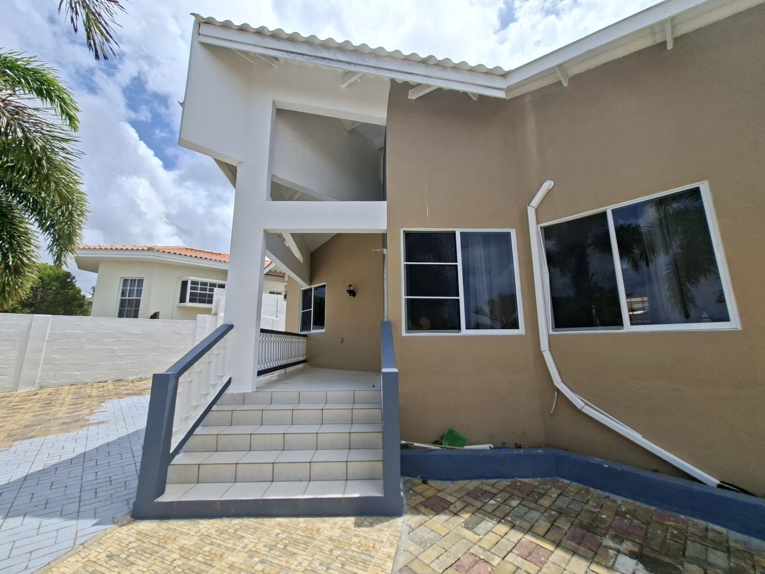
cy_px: 287
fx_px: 287
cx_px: 382
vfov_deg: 89.9
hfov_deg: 106.2
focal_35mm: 13
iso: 40
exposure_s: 1/1905
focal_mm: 1.74
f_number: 2.2
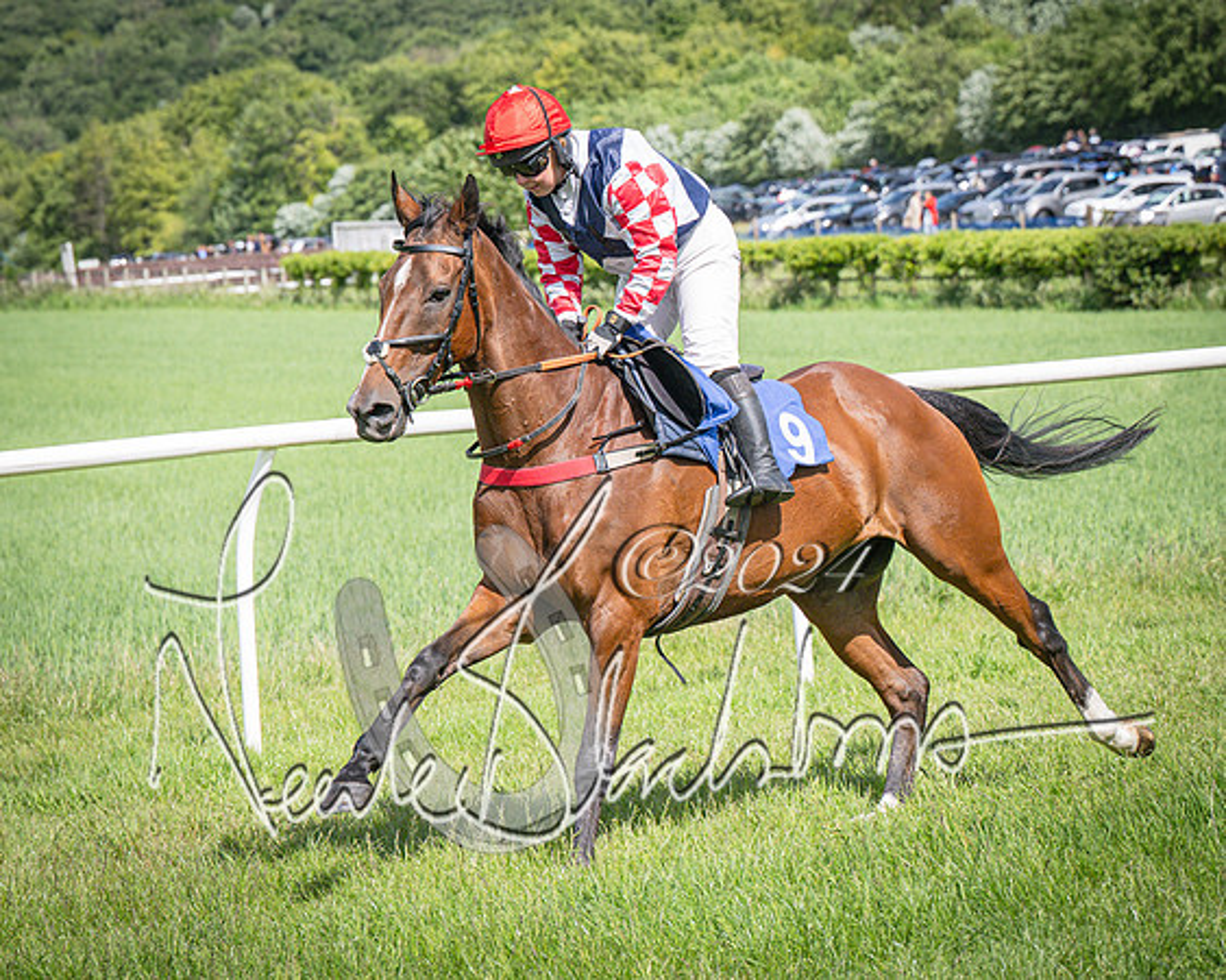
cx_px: 441
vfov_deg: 11.7
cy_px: 522
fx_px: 4766
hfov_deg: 14.6
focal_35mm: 131
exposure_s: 1/3200
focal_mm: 70
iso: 400
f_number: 4
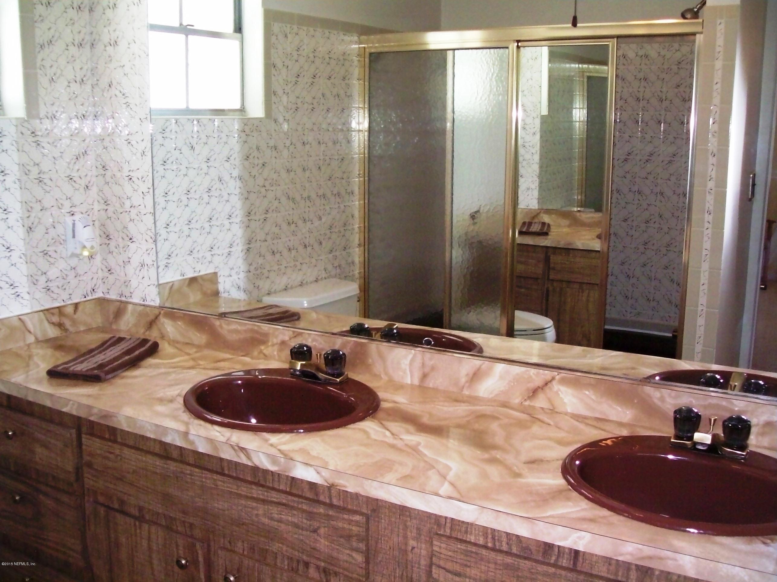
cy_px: 291
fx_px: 808
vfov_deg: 39.6
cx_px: 388
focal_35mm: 36
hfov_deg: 51.4
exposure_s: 1/64
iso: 160
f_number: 2.7
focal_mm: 6
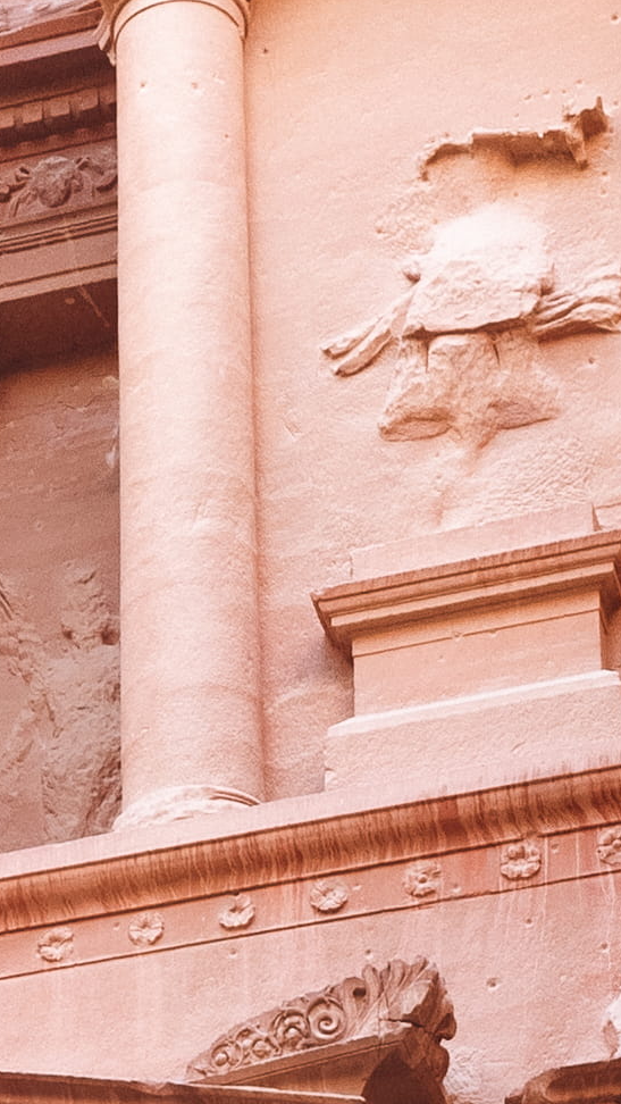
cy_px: 1885
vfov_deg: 12.5
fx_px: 4682
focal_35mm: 160
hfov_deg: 7.4
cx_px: -471
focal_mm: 35
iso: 200
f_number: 3.5
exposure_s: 1/350
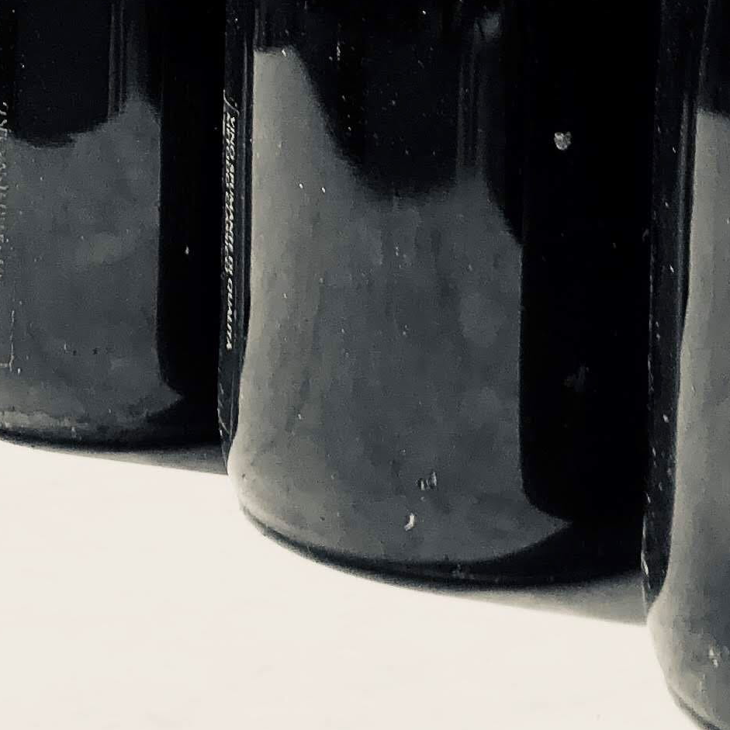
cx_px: 27
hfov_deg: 16.1
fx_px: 2529
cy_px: -74
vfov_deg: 16.0
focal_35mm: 106
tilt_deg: -5.4
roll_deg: -1.0
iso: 25
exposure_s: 1/3690
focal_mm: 3.99
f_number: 1.8
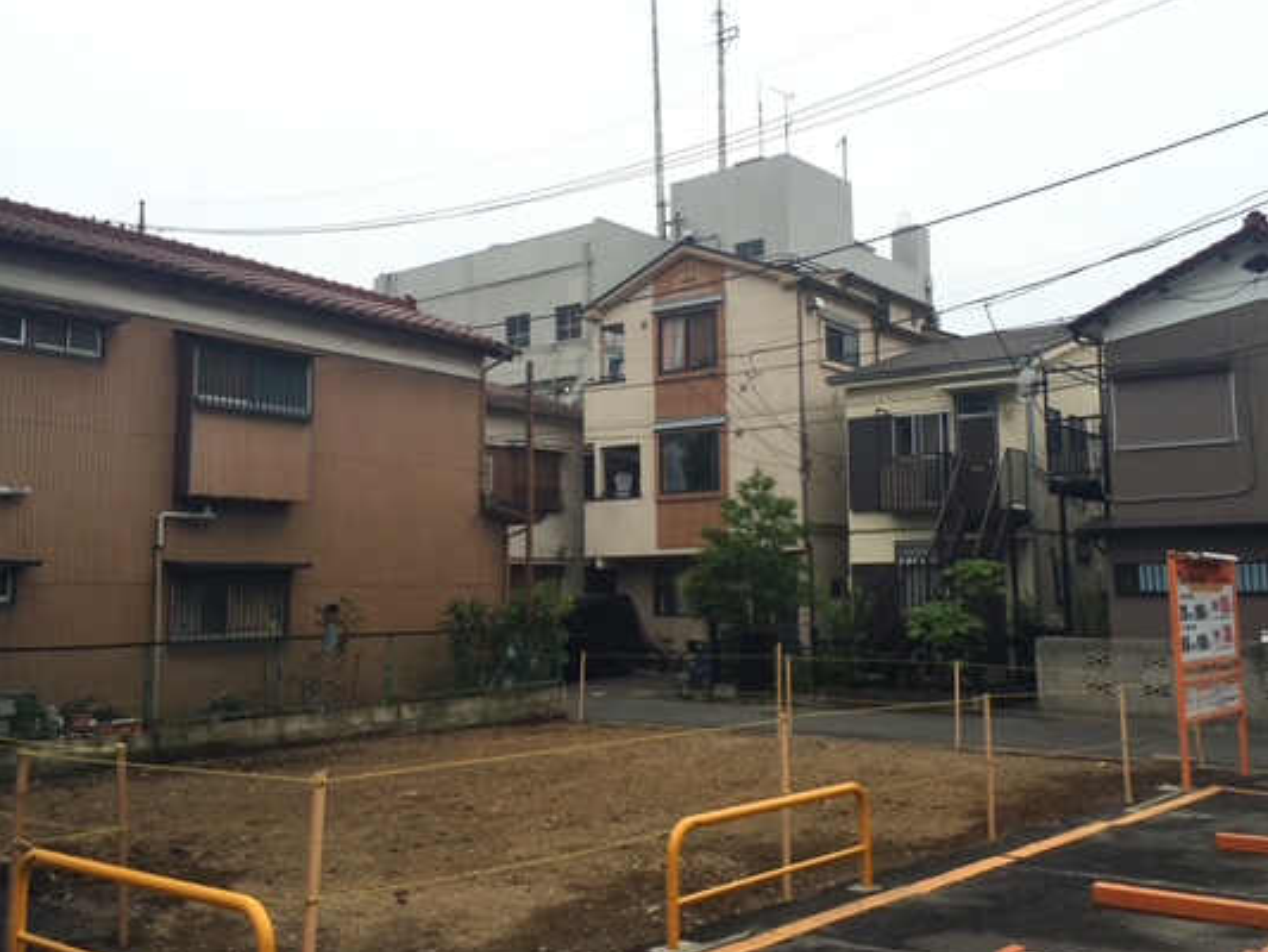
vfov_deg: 39.6
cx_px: 645
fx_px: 1319
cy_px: 433
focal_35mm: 36
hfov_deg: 51.3
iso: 32
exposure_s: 1/394
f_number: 2.2
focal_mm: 4.12
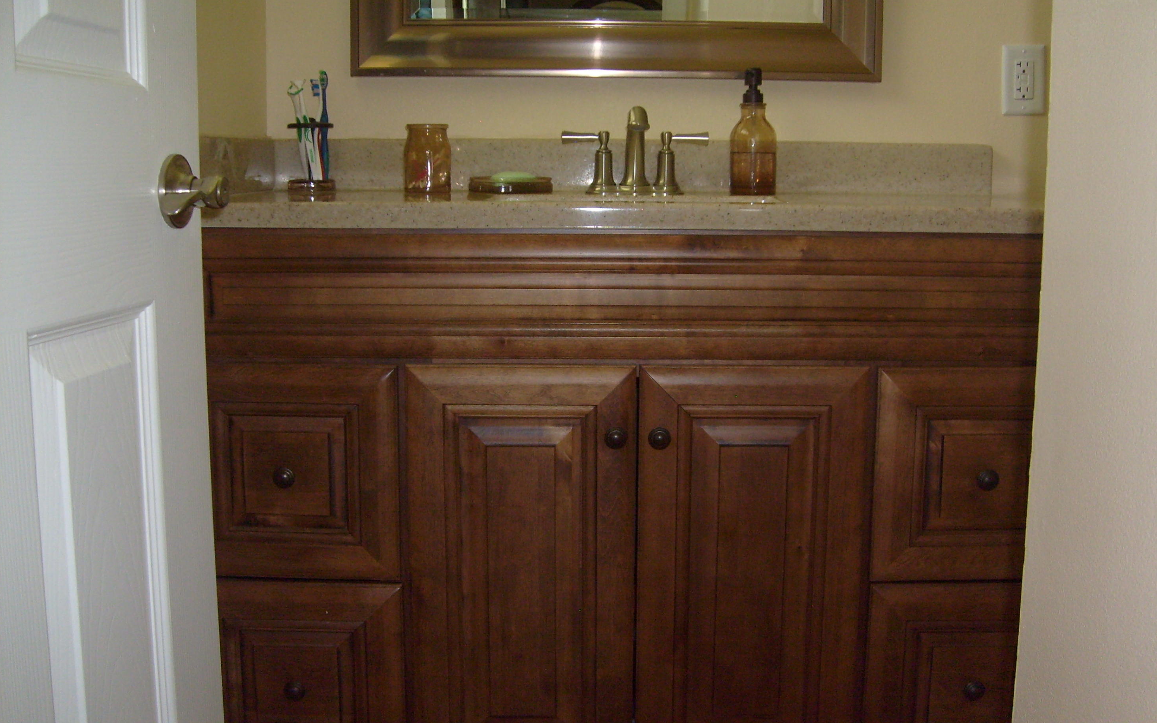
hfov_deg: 51.5
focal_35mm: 38
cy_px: 324
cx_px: 588
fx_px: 1198
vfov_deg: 33.6
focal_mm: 5.8
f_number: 2.8
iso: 100
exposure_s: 1/45
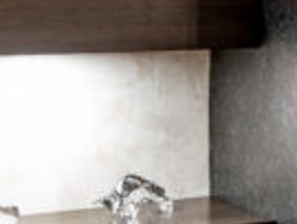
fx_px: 1100
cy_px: -149
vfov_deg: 11.0
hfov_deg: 13.8
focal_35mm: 128
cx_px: 525
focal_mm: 15
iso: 200
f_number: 11
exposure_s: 2
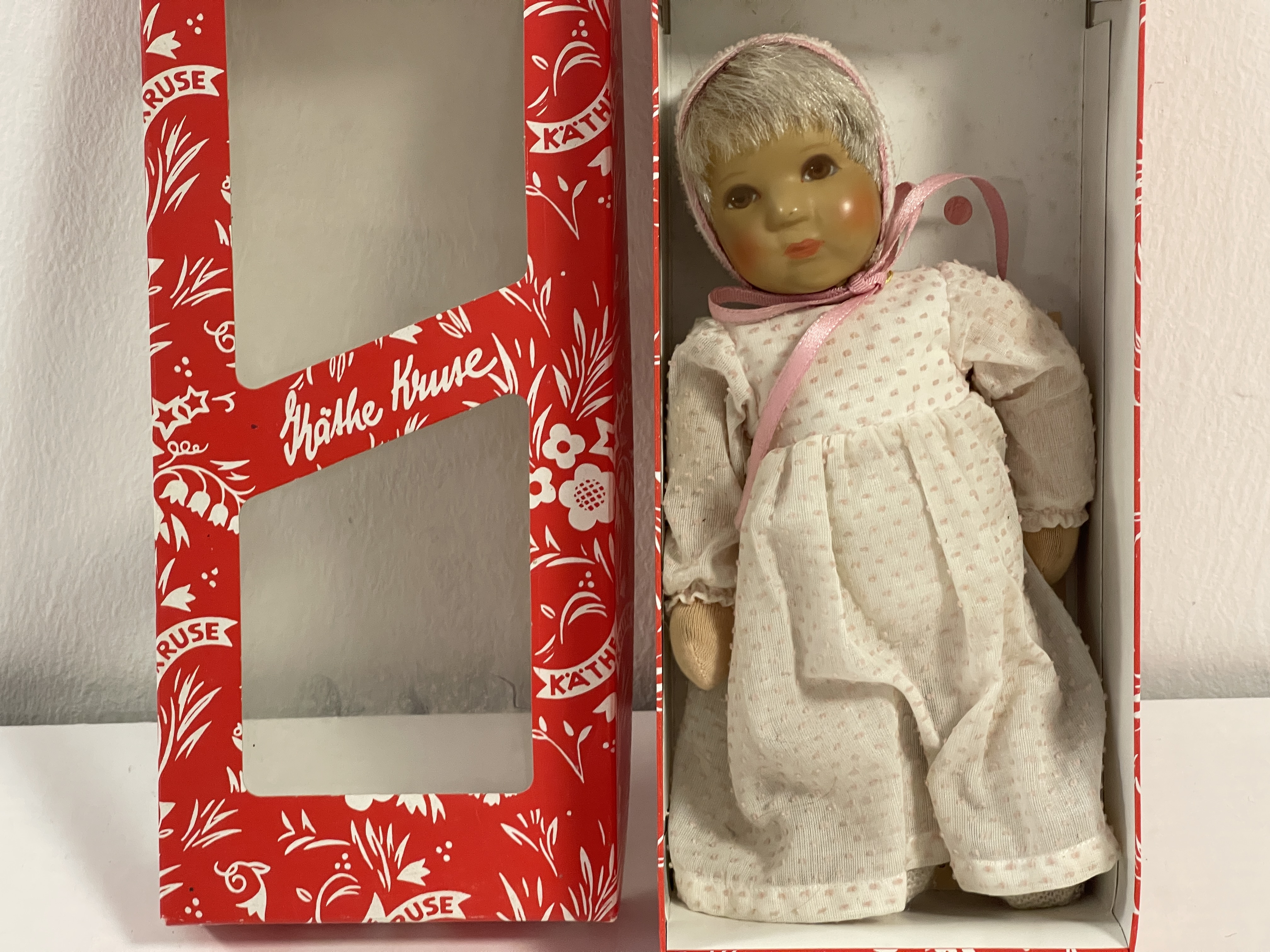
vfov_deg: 22.9
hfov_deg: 30.3
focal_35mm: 64
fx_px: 2348
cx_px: 635
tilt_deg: -26.1
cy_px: 476
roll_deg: +0.5
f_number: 2.2
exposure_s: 1/50
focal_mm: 7.5
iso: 250
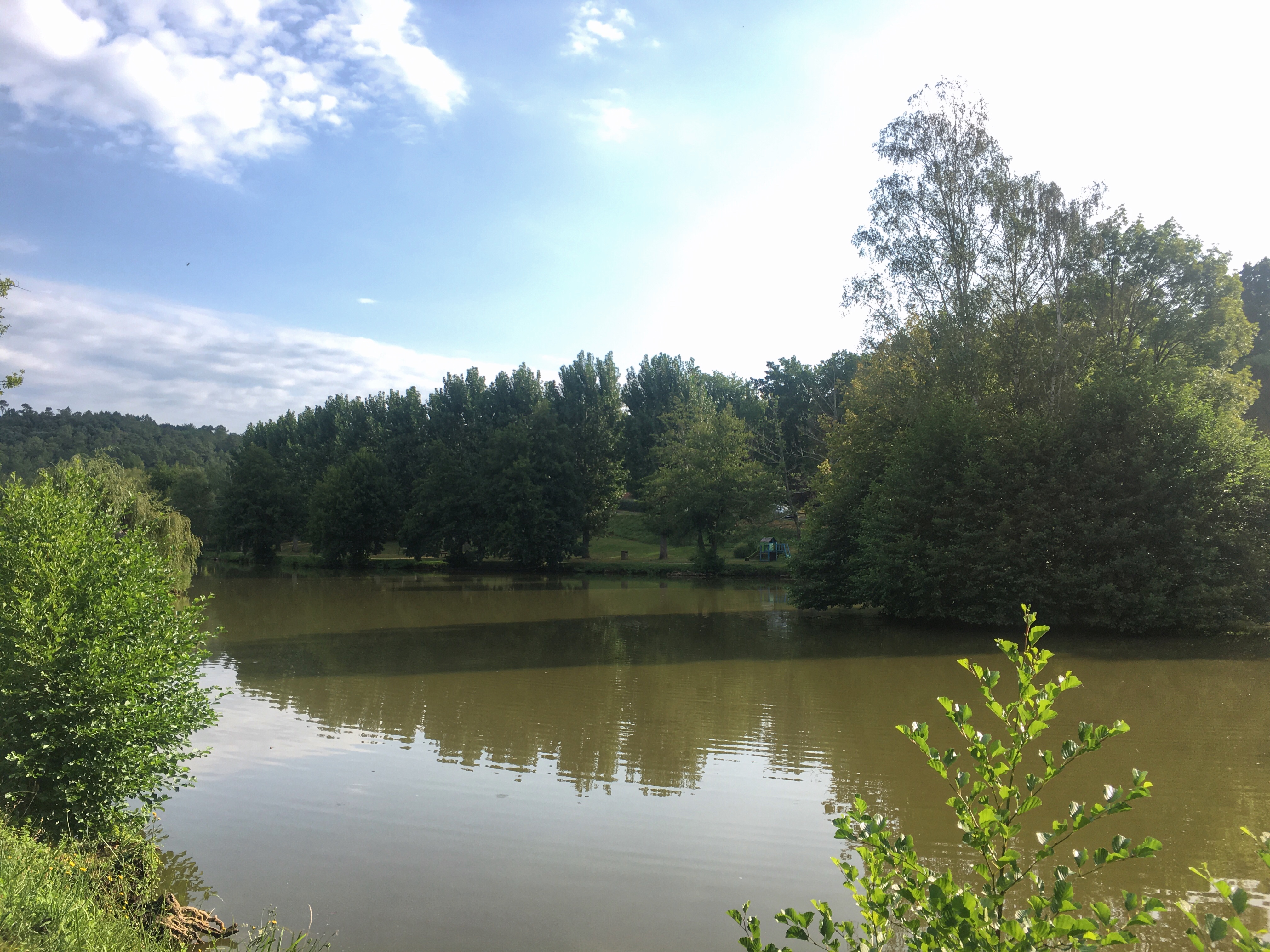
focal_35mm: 29
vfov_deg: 48.2
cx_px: 635
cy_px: 476
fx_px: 1064
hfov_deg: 61.7
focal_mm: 4.15
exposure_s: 1/646
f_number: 2.2
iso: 25
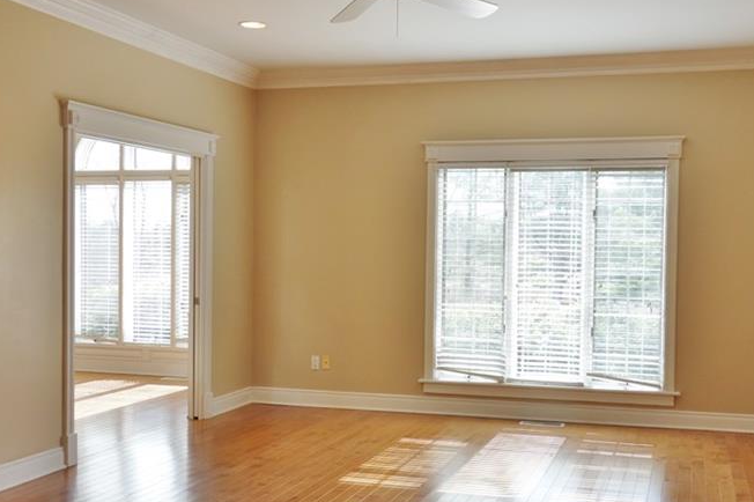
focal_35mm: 44
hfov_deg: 44.4
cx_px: 420
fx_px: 921
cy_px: 278
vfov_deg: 30.5
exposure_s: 1/100
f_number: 4.5
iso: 125
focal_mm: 10.4
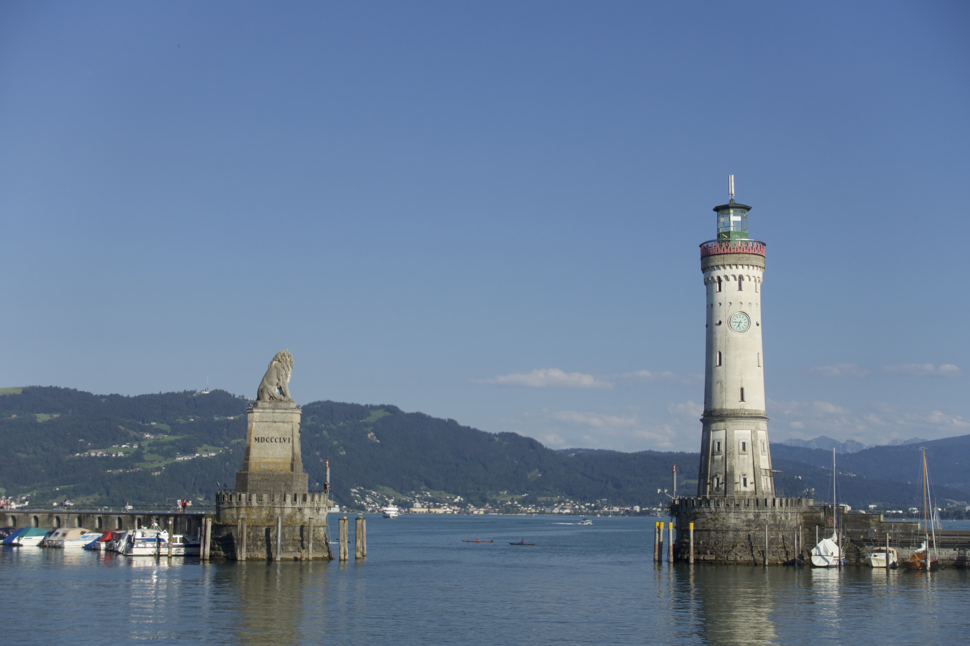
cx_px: 485
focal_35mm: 55
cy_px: 323
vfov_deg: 24.6
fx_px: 1482
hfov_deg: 36.2
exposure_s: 1/100
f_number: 5.6
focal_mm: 20.25
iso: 125
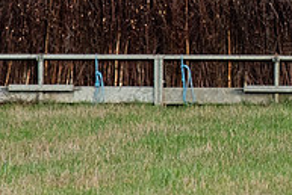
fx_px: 14229
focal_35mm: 1753
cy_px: -48
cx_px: 411
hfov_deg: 1.2
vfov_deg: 0.8
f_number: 4
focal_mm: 200
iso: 400
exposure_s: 1/2000
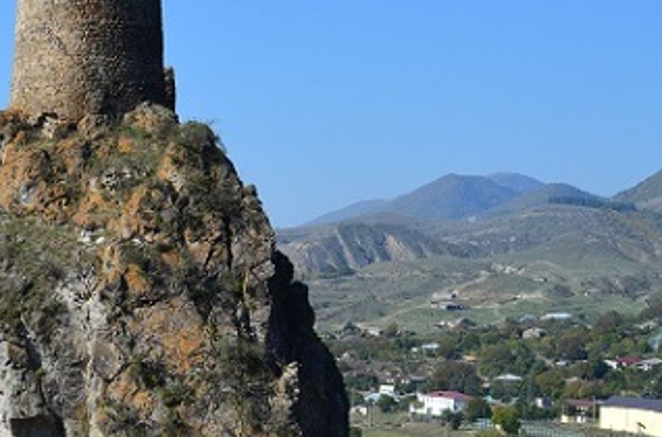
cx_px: 23
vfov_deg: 16.0
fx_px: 1558
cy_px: 272
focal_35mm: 85
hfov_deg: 23.1
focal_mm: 24
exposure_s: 1/500
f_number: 11
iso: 400
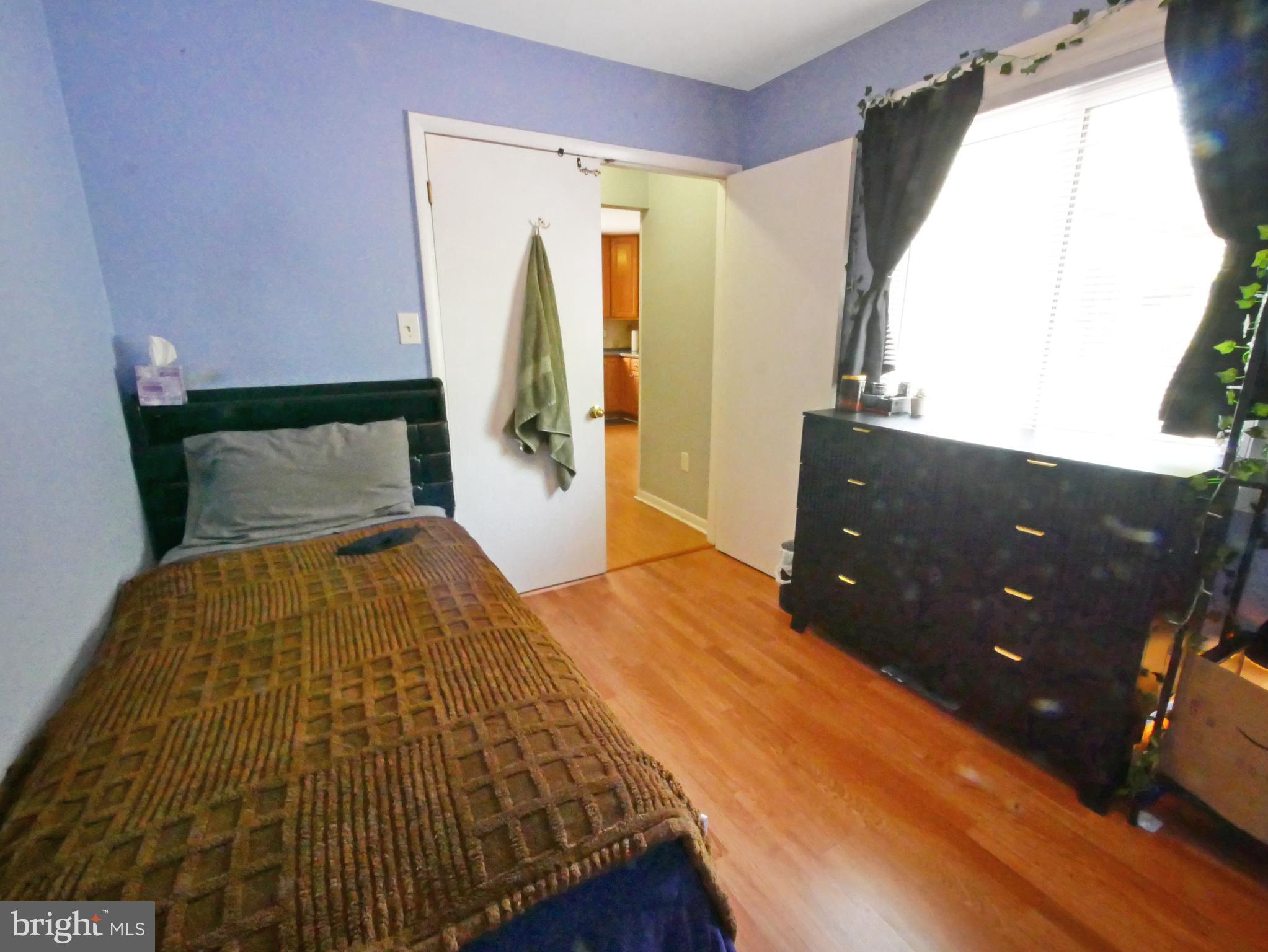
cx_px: 634
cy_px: 476
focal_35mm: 16
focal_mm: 8
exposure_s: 1/8
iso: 3200
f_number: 22
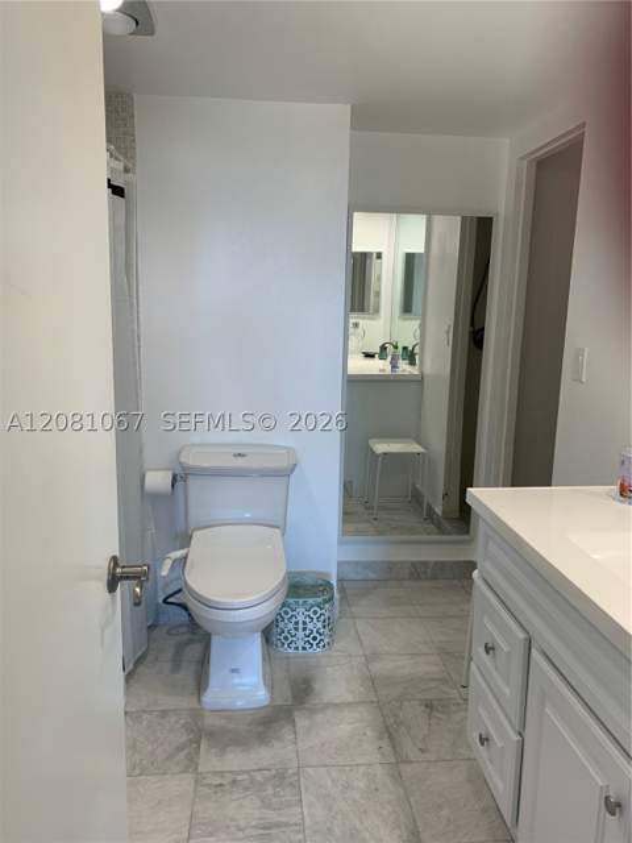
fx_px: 633
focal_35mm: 26
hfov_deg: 53.1
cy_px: 422
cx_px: 316
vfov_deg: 67.3
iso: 80
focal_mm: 4.25
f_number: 1.8
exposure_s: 1/120
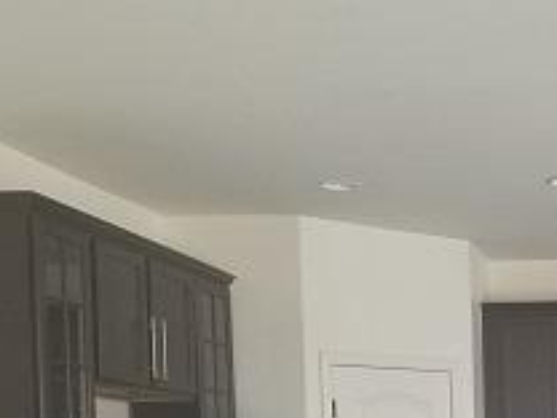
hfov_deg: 23.1
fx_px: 1287
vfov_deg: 17.4
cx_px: 597
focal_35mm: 80
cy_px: 536
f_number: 1.7
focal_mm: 4.2
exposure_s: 1/40
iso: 125
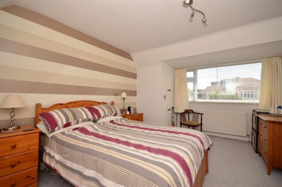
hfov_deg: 95.1
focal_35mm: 16
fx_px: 129
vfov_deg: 71.8
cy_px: 94
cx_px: 141
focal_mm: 11
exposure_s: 1/125
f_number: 8
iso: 200
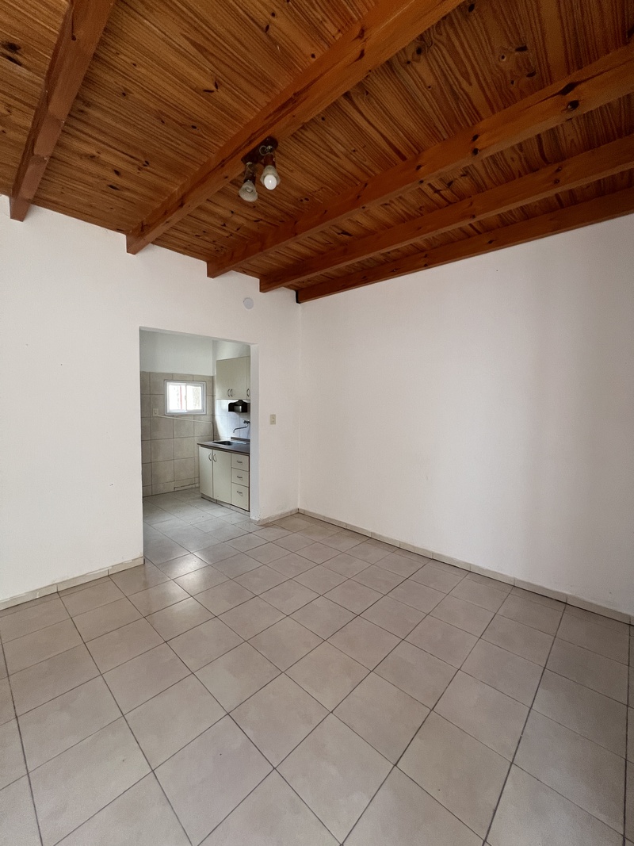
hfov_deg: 89.9
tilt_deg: -2.3
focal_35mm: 13
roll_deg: -0.2
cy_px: 423
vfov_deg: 106.2
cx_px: 317
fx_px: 318
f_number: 1.8
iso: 125
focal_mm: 1.57
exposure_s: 1/99
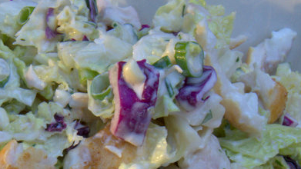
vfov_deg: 7.8
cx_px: 51
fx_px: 1229
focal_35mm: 154
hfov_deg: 13.9
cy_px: 174
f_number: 20
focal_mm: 48
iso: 500
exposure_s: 1/40
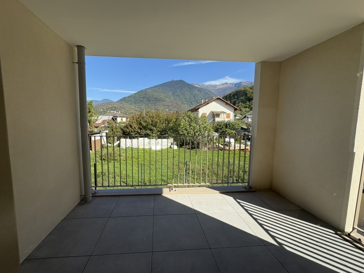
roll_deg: +0.8
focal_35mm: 15
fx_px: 158
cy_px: 136
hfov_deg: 98.0
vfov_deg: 81.7
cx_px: 170
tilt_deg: -7.3
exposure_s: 1/1094
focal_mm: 2.22
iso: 40
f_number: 2.2
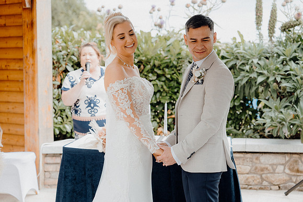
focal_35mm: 68
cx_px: 152
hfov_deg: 29.6
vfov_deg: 20.0
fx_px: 572
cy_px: 101
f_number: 3.5
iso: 125
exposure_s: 1/200
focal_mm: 68
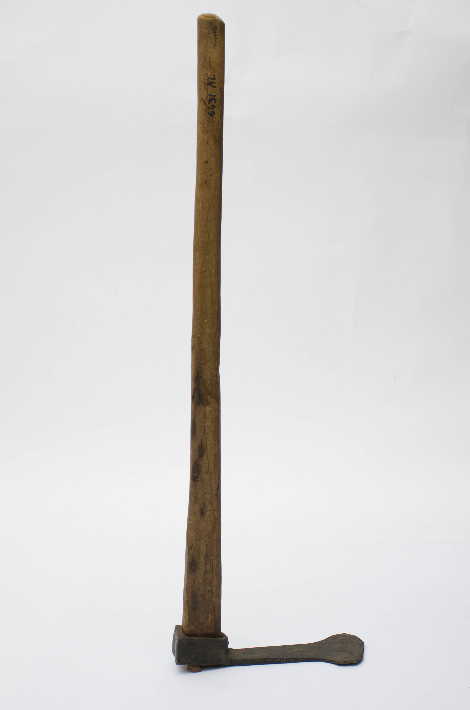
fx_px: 1416
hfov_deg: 18.8
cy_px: 355
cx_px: 235
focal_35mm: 72
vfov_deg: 28.1
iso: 160
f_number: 5
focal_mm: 48
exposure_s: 1/160
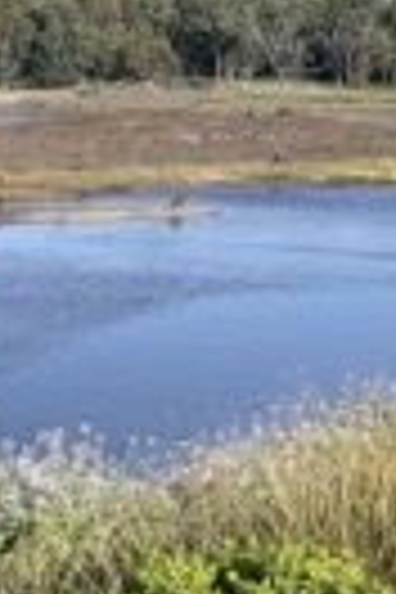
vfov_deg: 23.7
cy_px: 598
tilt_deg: -21.2
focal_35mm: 82
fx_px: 1353
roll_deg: +0.7
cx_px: -459
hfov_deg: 13.6
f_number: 1.6
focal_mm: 4.2
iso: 32
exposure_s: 1/1949
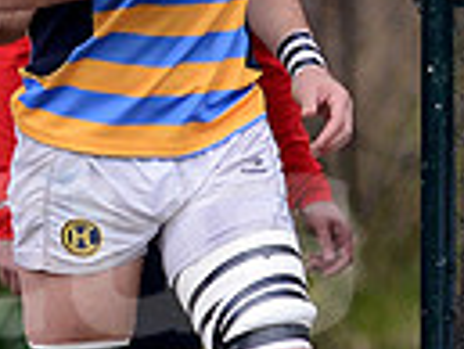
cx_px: -547
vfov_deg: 0.8
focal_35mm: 1813
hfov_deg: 1.1
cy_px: 214
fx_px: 24324
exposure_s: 1/1000
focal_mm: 420
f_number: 4
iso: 800
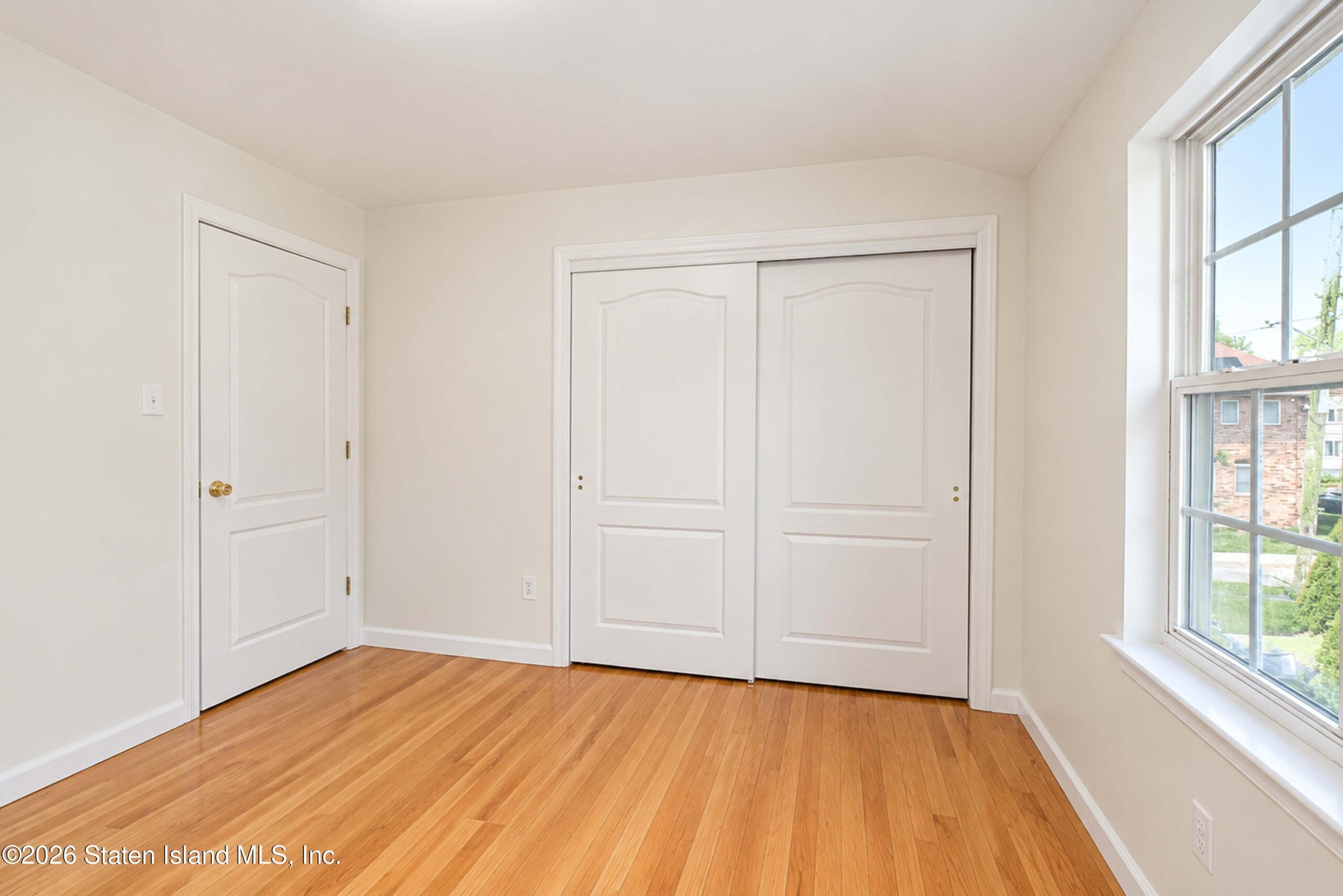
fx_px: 560
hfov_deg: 100.4
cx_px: 672
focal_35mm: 15
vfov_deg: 77.3
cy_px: 448
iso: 1250
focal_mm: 10
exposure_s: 1/100
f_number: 10
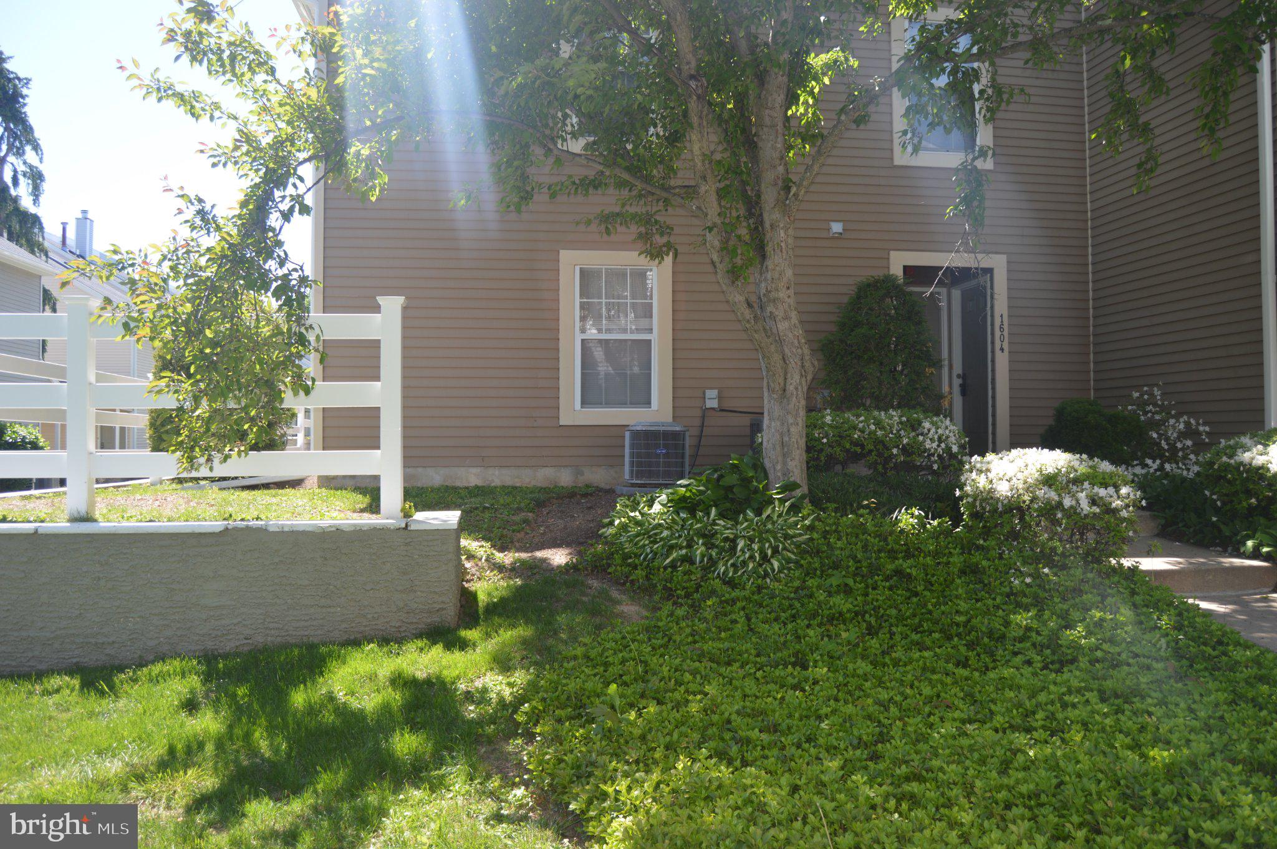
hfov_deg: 67.4
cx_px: 638
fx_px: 957
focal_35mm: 27
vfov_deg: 47.8
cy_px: 424
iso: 100
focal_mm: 18
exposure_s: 1/200
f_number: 4
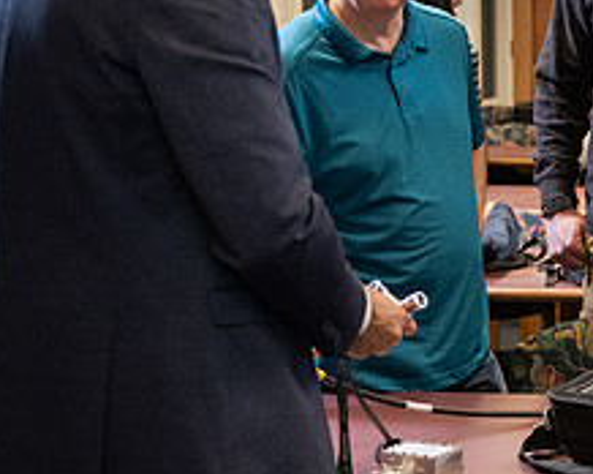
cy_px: 132
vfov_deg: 16.1
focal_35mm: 95
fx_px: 1666
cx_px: 734
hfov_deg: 18.9
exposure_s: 1/160
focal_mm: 38
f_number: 3.5
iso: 1250
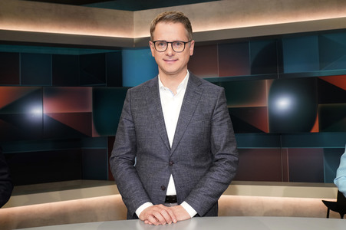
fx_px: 269
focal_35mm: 28
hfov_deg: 65.5
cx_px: 173
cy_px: 115
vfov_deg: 46.3
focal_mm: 28
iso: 2000
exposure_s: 1/125
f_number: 5.6
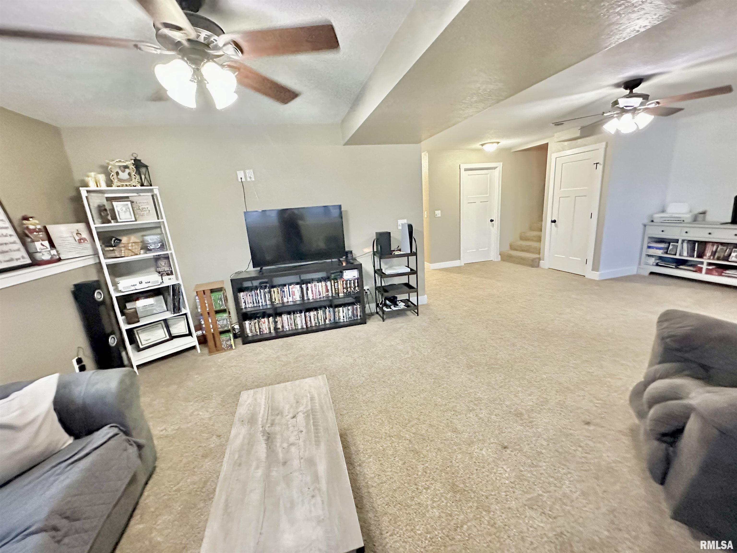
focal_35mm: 14
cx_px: 368
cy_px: 276
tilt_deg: -14.2
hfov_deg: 102.1
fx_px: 298
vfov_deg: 85.7
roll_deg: +4.2
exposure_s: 1/60
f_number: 2.2
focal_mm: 2.22
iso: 1250
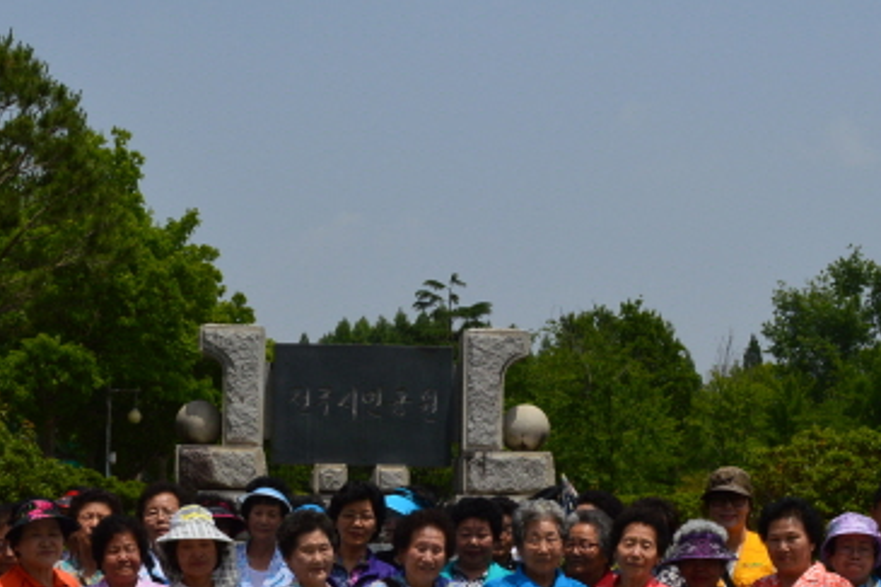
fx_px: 1688
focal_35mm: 69
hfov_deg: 29.0
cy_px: 557
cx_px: 280
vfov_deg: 19.3
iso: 250
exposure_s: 1/500
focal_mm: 24
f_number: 11
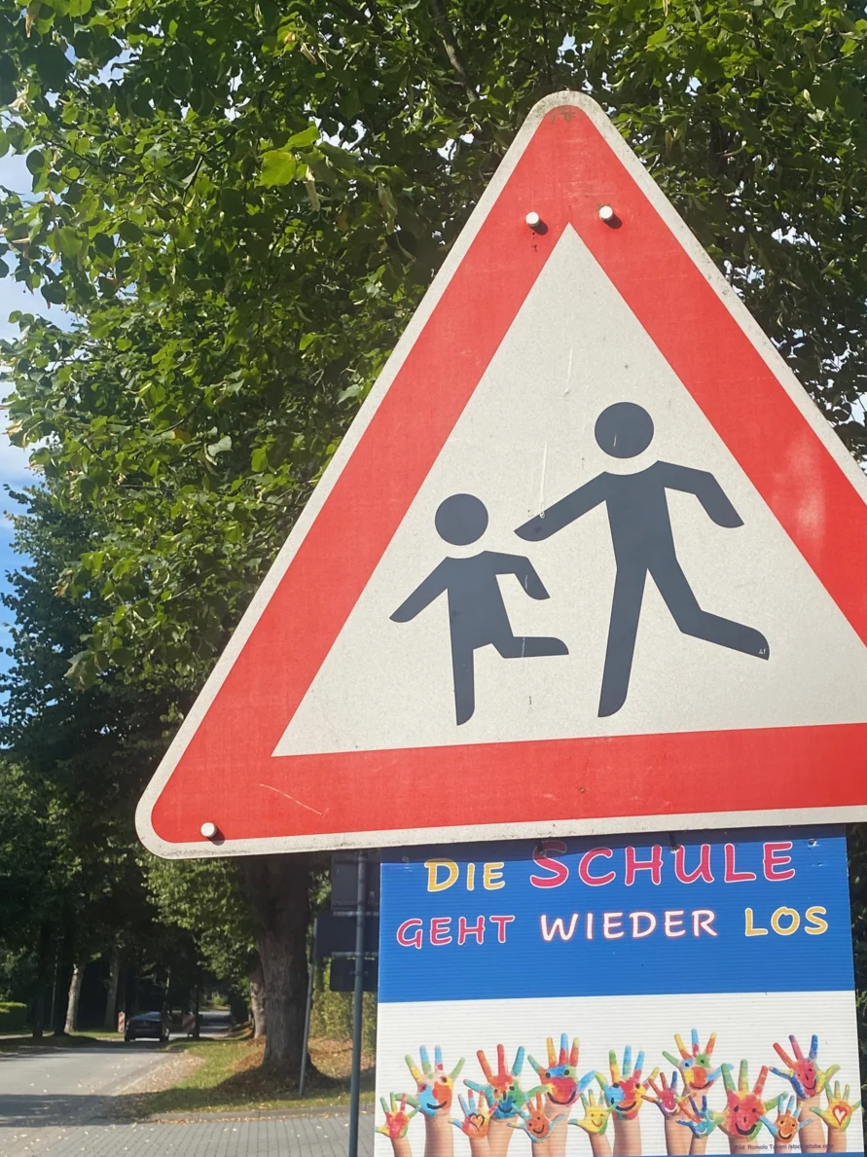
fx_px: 1403
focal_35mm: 42
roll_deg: -3.4
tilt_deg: +9.9
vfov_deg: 43.9
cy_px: 809
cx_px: 609
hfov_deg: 33.9
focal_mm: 4.25
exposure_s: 1/2066
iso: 32
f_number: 1.8
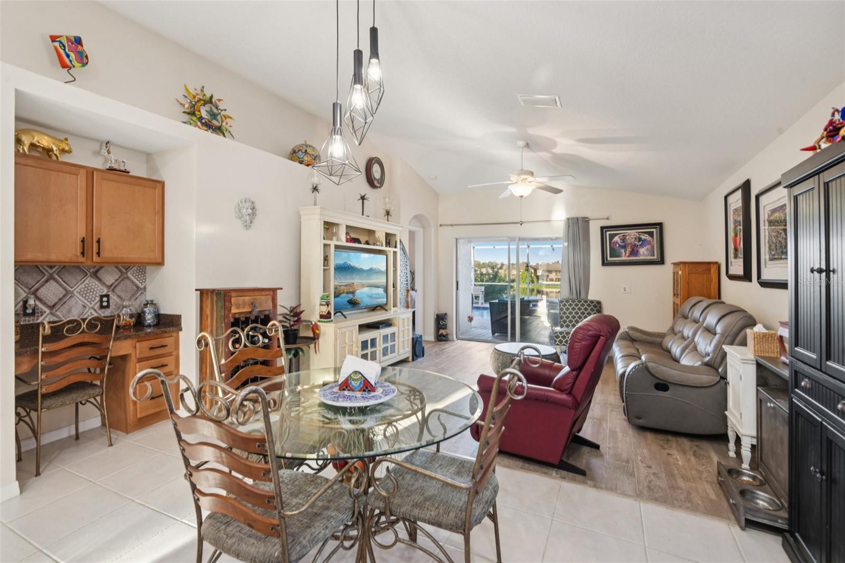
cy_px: 282
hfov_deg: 96.7
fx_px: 375
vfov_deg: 73.7
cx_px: 422
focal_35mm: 16
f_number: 8
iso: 400
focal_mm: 16
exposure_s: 1/13
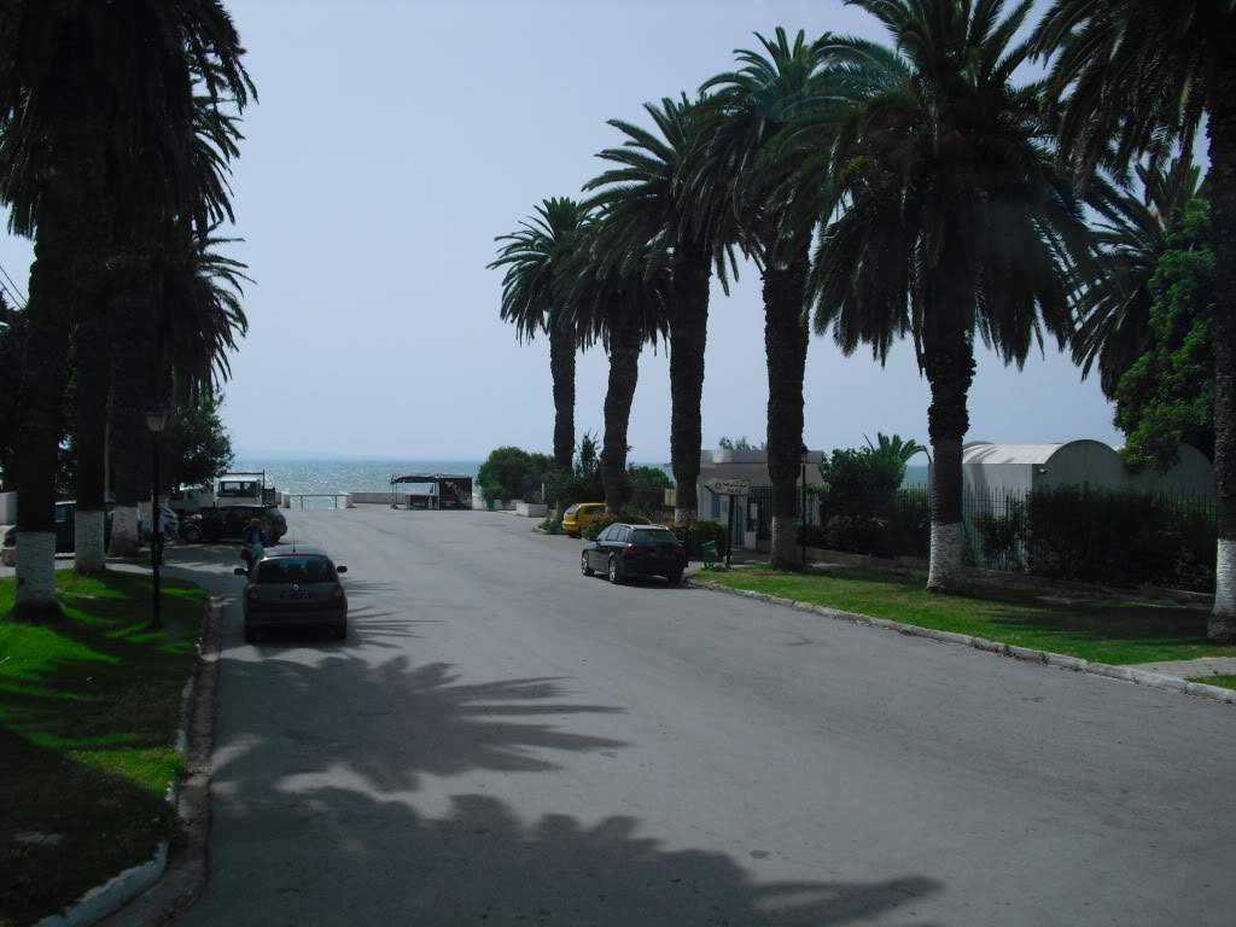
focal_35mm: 36
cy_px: 464
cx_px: 618
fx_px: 1285
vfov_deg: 39.7
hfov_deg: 51.4
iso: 64
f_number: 7.8
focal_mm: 6.3
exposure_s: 1/200
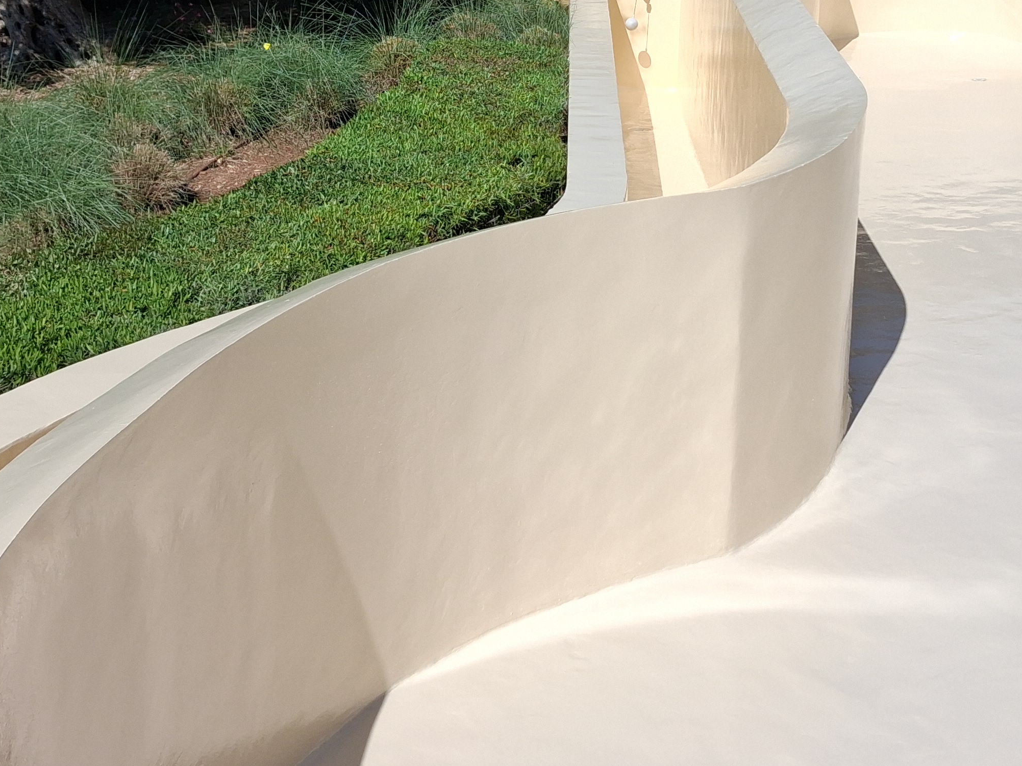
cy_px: 91
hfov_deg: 34.9
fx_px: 1624
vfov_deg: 25.8
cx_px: 562
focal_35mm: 55
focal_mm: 4
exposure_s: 1/1346
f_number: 1.8
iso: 25
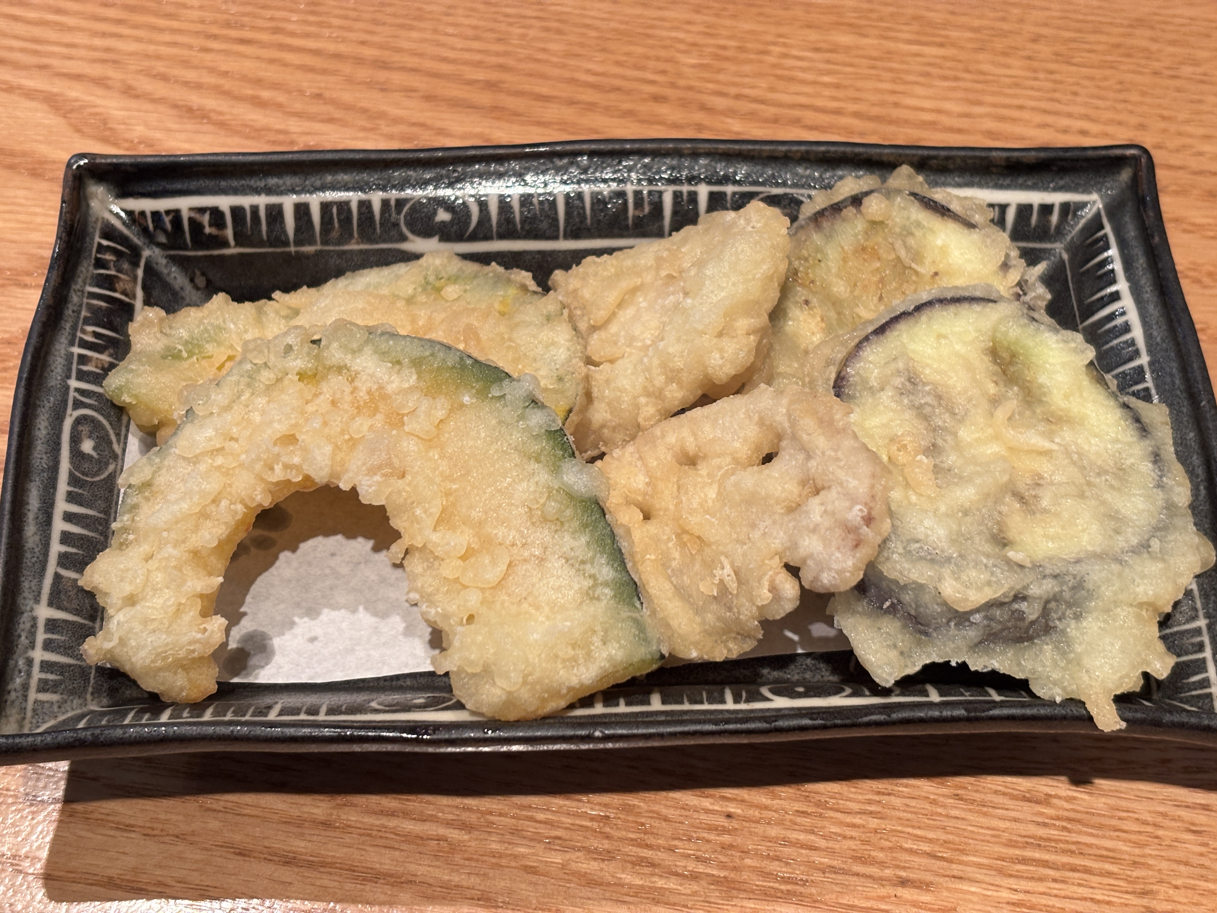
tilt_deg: -55.6
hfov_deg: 36.8
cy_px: 456
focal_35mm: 52
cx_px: 608
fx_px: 1828
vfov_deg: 28.0
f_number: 1.6
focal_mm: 5.96
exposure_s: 1/60
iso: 160
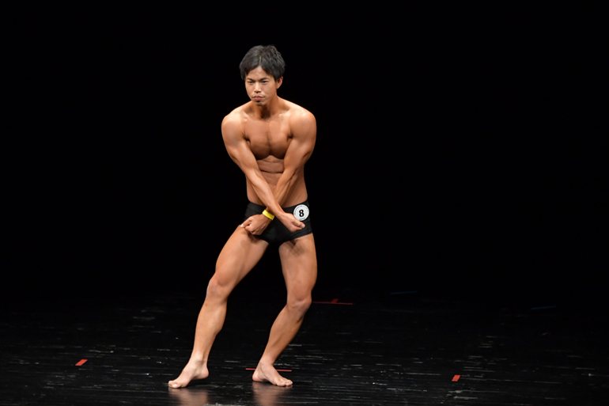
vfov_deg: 4.5
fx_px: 5107
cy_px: 203
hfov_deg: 6.8
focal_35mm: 302
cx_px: 306
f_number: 5.6
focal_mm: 200
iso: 3200
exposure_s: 1/400
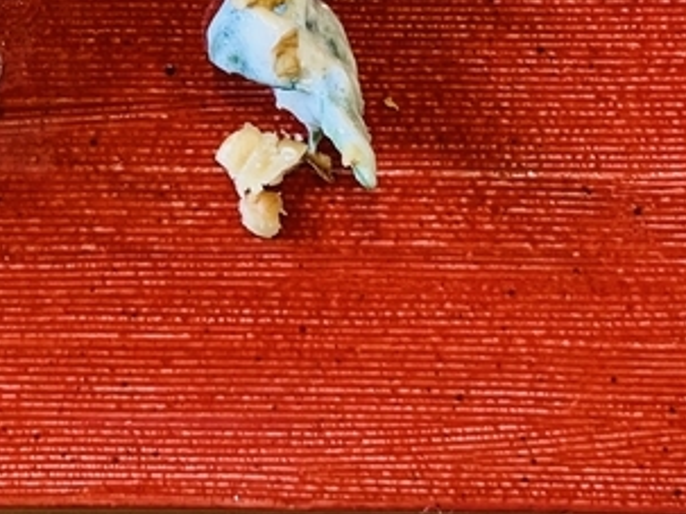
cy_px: -247
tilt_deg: -87.9
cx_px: 68
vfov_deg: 13.6
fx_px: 2040
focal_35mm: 103
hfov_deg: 18.8
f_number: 1.8
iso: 64
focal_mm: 4.25
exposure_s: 1/50
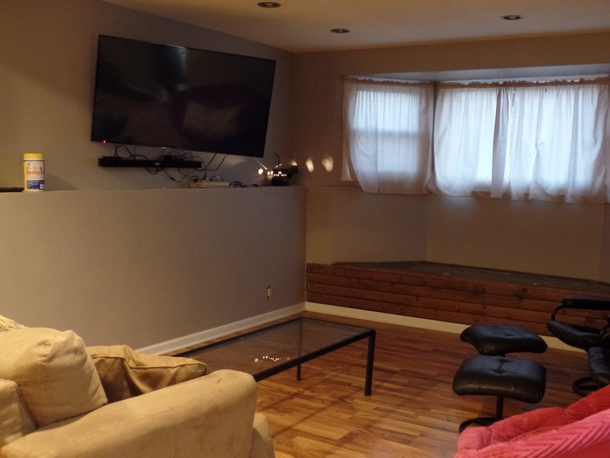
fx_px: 740
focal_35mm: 42
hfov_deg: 44.8
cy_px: 229
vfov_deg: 34.3
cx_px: 305
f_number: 3.2
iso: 800
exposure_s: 1/15
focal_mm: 7.5
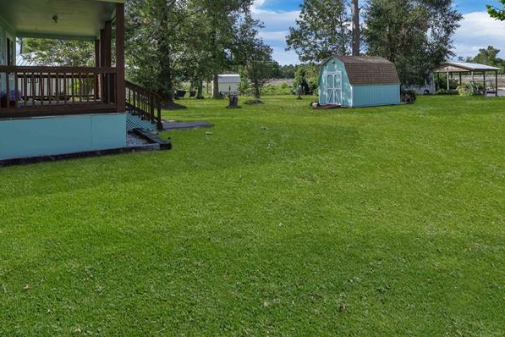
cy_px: 94
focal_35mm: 24
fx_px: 337
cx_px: 362
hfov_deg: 70.1
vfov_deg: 51.4
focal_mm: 14
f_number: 8
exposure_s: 1/250
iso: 100
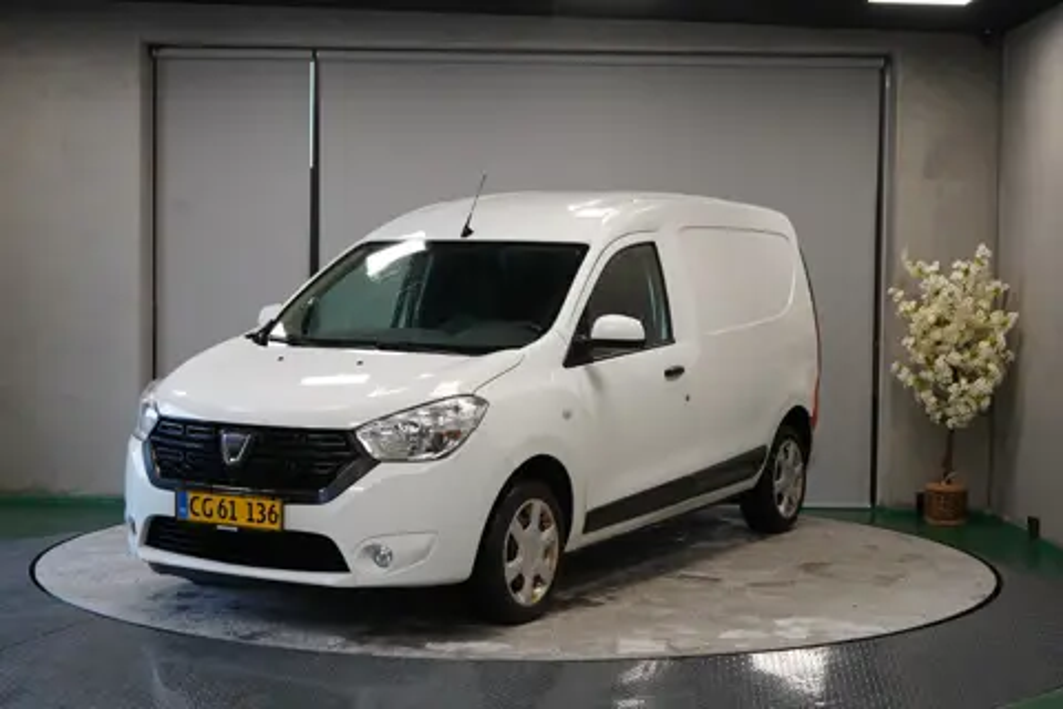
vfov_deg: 24.6
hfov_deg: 36.2
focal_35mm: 55
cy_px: 354
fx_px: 1624
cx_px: 532
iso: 1600
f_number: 5
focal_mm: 55
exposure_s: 1/160
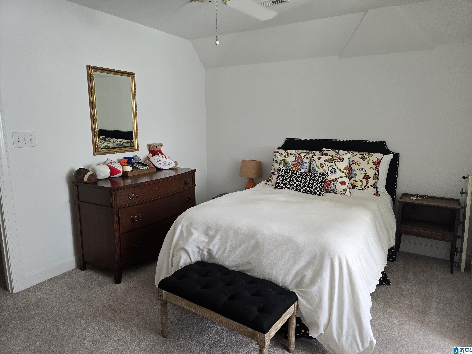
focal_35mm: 23
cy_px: 177
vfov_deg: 58.9
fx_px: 314
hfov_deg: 73.9
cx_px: 236
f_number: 1.7
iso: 250
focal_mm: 6.3
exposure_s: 1/120
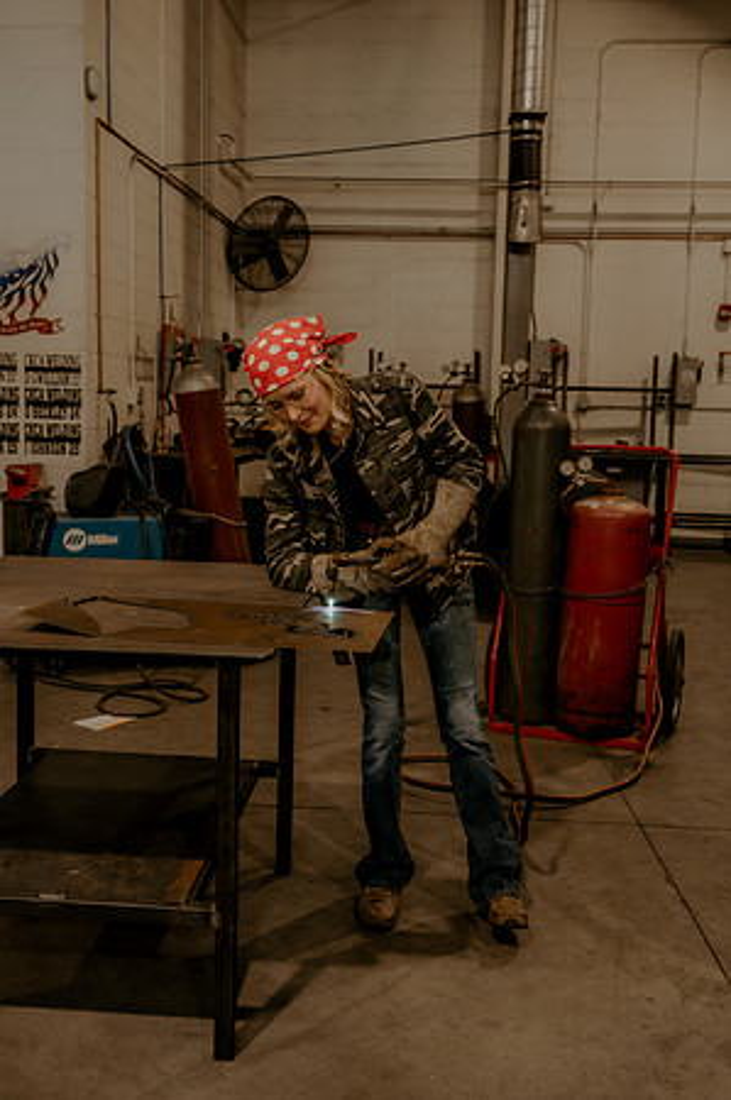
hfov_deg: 36.8
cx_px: 366
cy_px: 550
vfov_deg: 53.2
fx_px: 1099
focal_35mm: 36
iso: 1250
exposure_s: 1/125
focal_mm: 36
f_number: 5.6
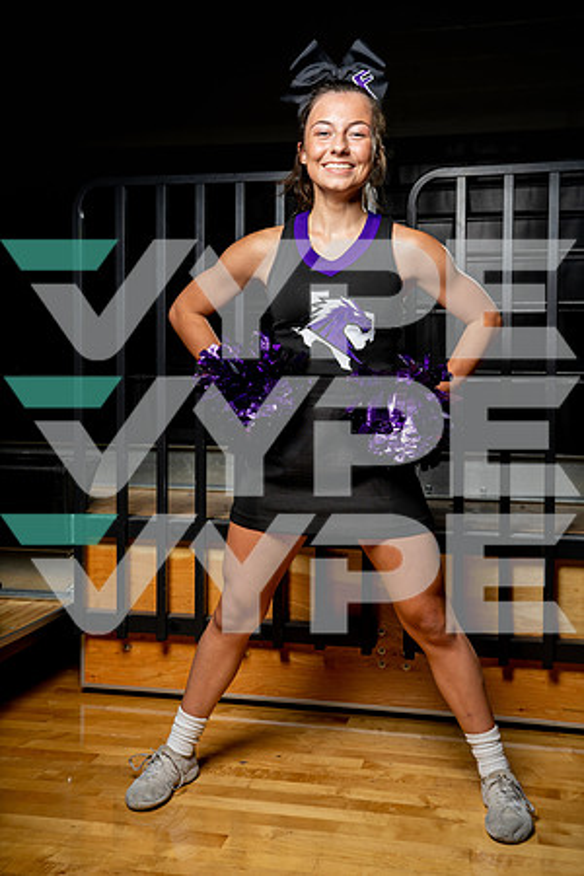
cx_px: 292
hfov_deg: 31.2
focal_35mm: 43
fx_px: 1046
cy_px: 438
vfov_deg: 45.4
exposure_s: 1/250
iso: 100
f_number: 6.3
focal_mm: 43
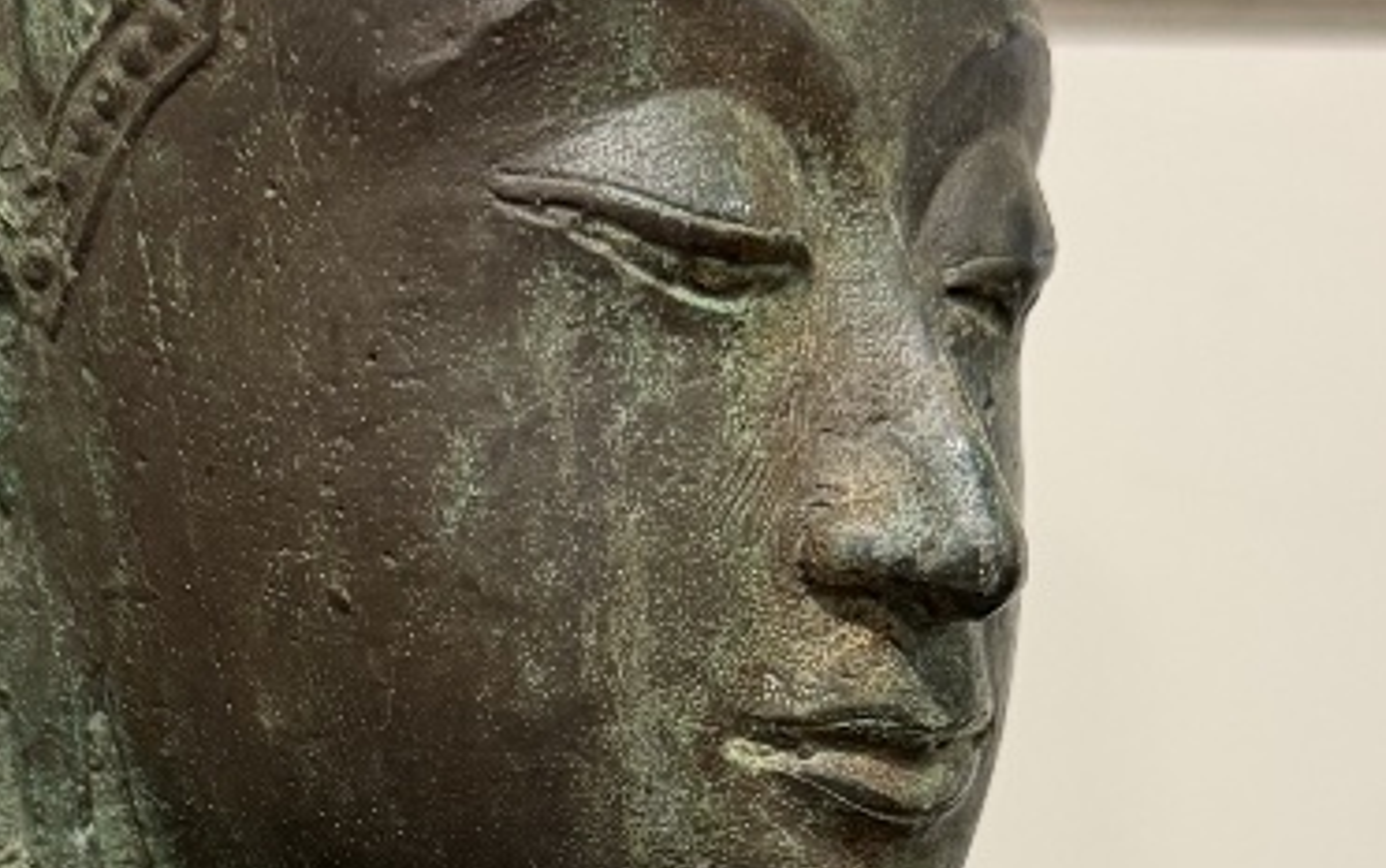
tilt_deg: -6.7
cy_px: 931
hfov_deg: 25.1
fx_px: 3099
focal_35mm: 82
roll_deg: -1.6
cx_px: 522
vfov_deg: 15.6
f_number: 1.78
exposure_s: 1/50
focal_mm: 6.76
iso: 250
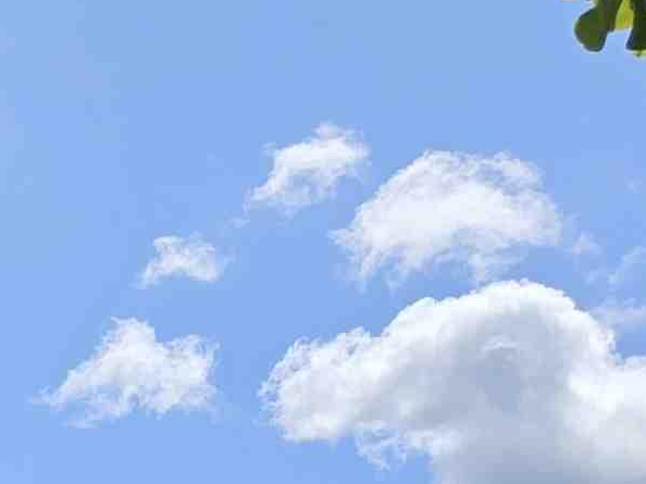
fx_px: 2220
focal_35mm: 119
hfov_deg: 14.6
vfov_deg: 10.6
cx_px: -507
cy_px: 1168
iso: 25
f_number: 1.8
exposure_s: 1/2782
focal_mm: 5.4
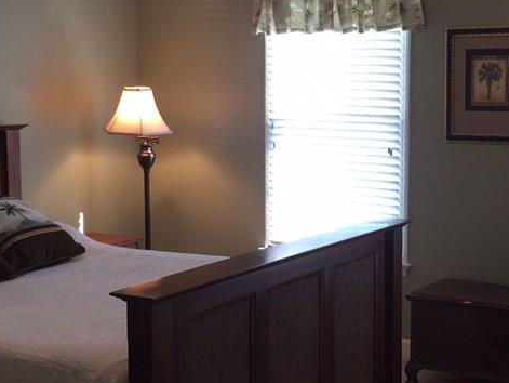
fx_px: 927
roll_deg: +0.1
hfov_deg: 30.4
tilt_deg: -5.2
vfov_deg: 23.3
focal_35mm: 63
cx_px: 351
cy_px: 171
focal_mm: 4.15
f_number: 2.2
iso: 40
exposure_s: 1/40
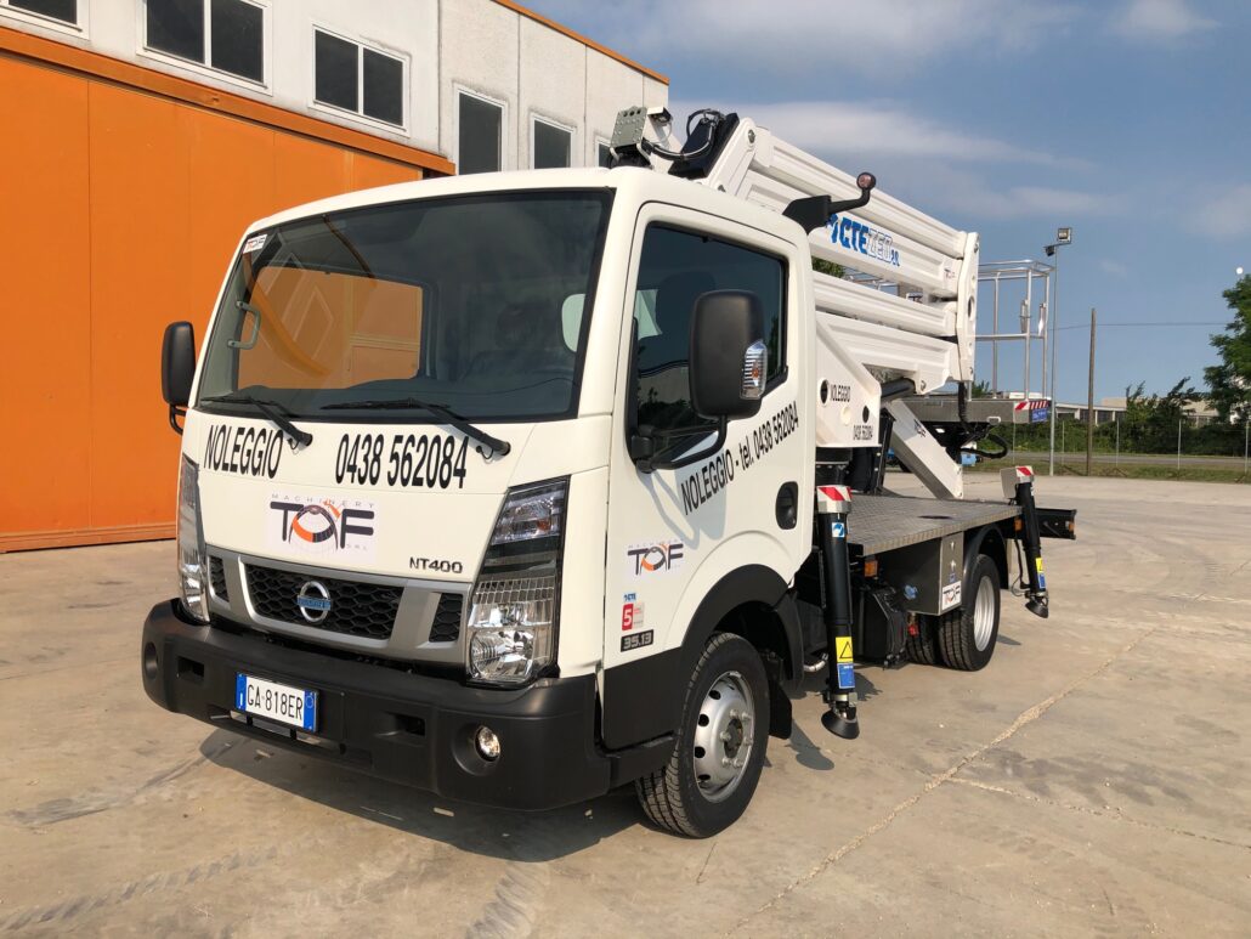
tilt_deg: -2.1
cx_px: 626
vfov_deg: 49.8
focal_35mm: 28
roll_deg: -1.4
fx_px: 1012
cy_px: 470
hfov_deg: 63.4
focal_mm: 3.99
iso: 20
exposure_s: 1/3436
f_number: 1.8
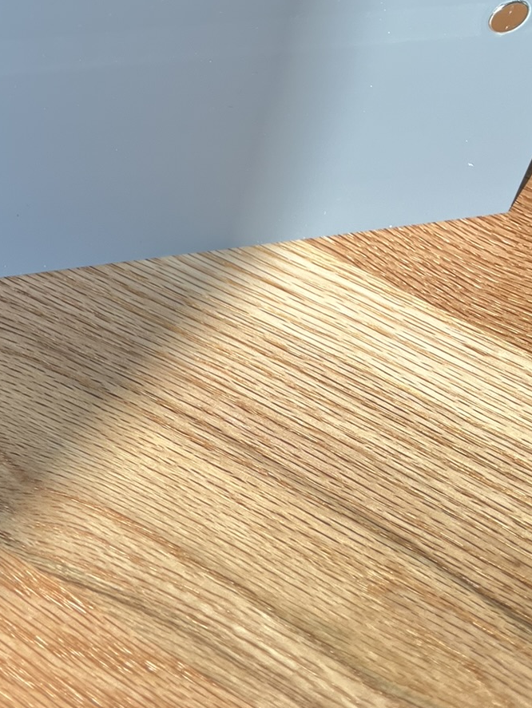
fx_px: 1229
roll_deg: -6.0
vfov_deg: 28.7
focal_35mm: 60
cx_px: 54
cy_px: -97
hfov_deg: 23.8
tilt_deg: -35.5
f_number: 1.6
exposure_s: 1/183
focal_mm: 5.1
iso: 40
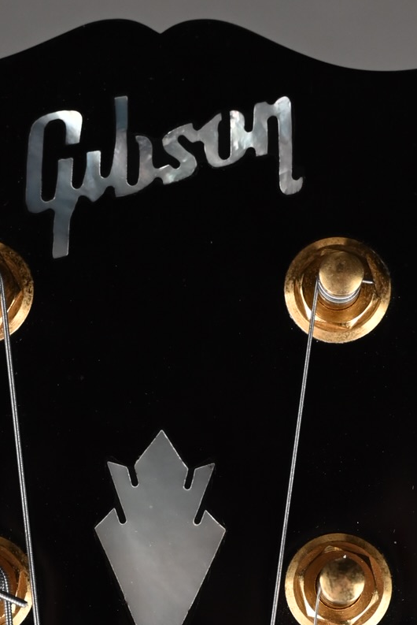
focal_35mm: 145
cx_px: 163
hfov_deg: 9.5
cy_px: 627
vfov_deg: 13.9
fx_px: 2515
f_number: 5.6
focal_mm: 50
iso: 1000
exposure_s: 1/160
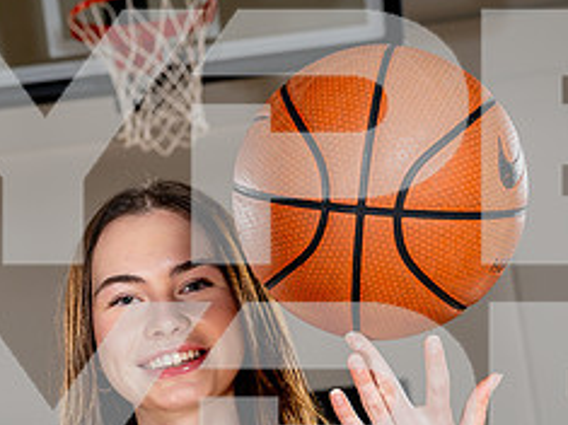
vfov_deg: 13.6
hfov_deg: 18.3
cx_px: 152
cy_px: 431
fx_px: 1755
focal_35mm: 107
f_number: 5.6
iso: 200
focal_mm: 45
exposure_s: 1/250
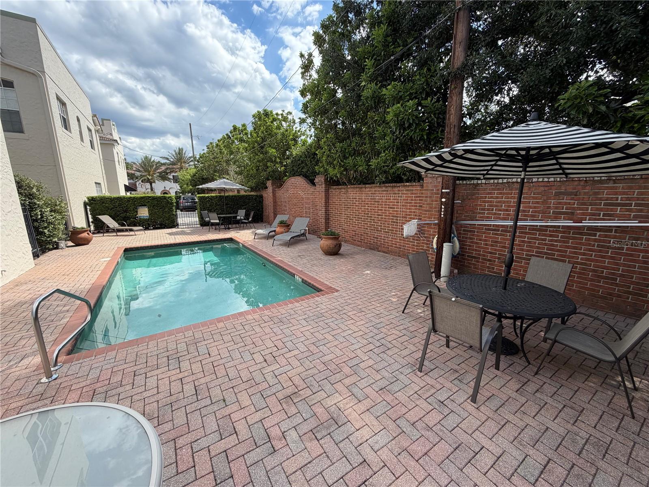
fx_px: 262
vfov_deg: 85.7
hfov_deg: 102.1
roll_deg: +0.4
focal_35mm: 14
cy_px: 244
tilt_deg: -11.4
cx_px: 324
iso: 40
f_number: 2.2
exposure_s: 1/742
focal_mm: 2.22
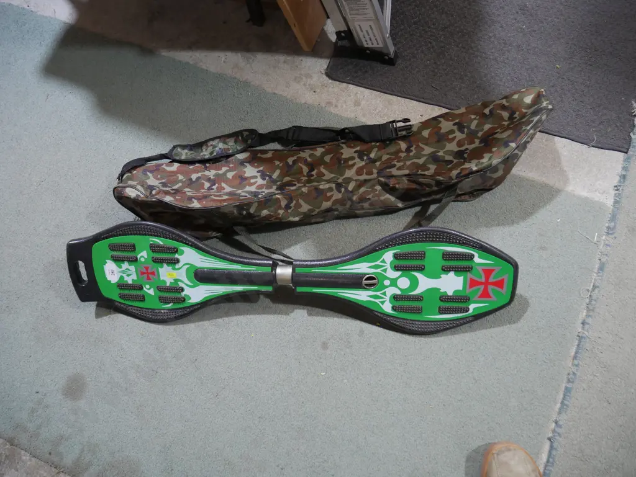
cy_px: 238
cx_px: 318
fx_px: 515
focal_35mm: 28
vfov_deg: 49.8
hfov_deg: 63.4
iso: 500
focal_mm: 14
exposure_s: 1/60
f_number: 3.5
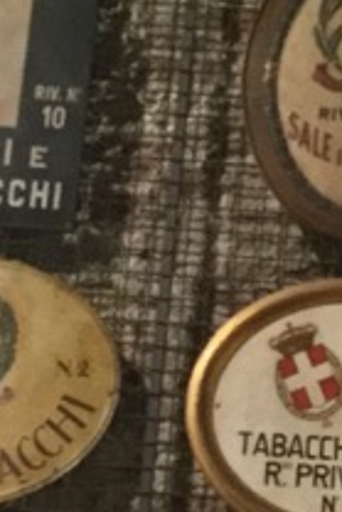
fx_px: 2205
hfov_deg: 8.8
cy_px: 214
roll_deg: -3.7
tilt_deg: +17.8
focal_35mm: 155
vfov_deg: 13.2
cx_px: 357
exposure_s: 1/25
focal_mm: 3.3
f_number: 2.4
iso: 250
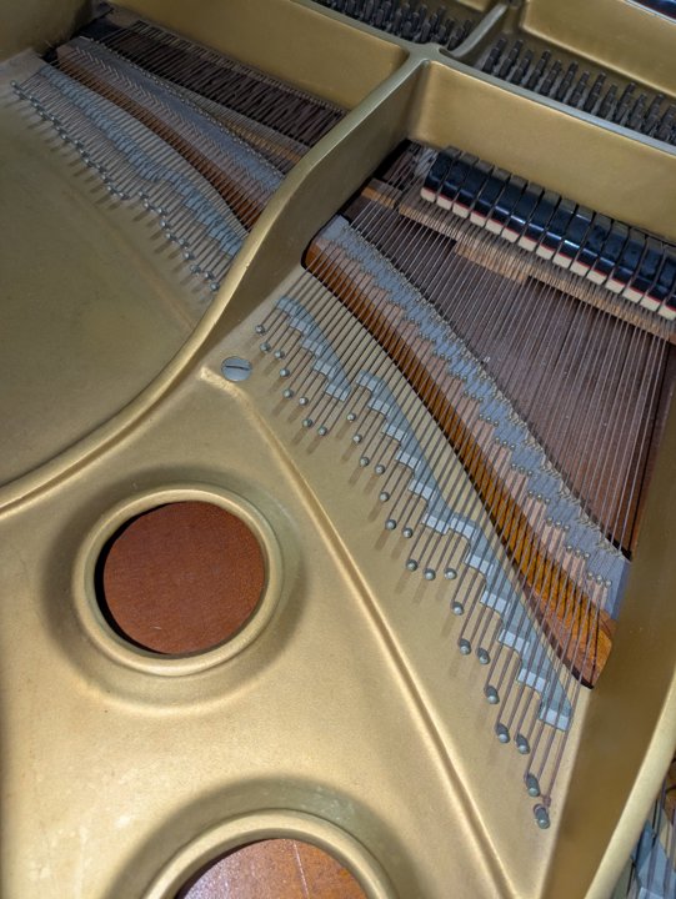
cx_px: 338
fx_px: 650
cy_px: 450
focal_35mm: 25
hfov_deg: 54.9
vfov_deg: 69.4
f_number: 1.89
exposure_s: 1/100
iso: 250
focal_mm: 5.43
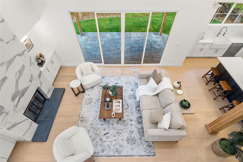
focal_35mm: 17
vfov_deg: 70.5
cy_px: 81
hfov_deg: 93.3
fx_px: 115
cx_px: 122
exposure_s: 1/2.5
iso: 400
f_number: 6.3
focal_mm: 17
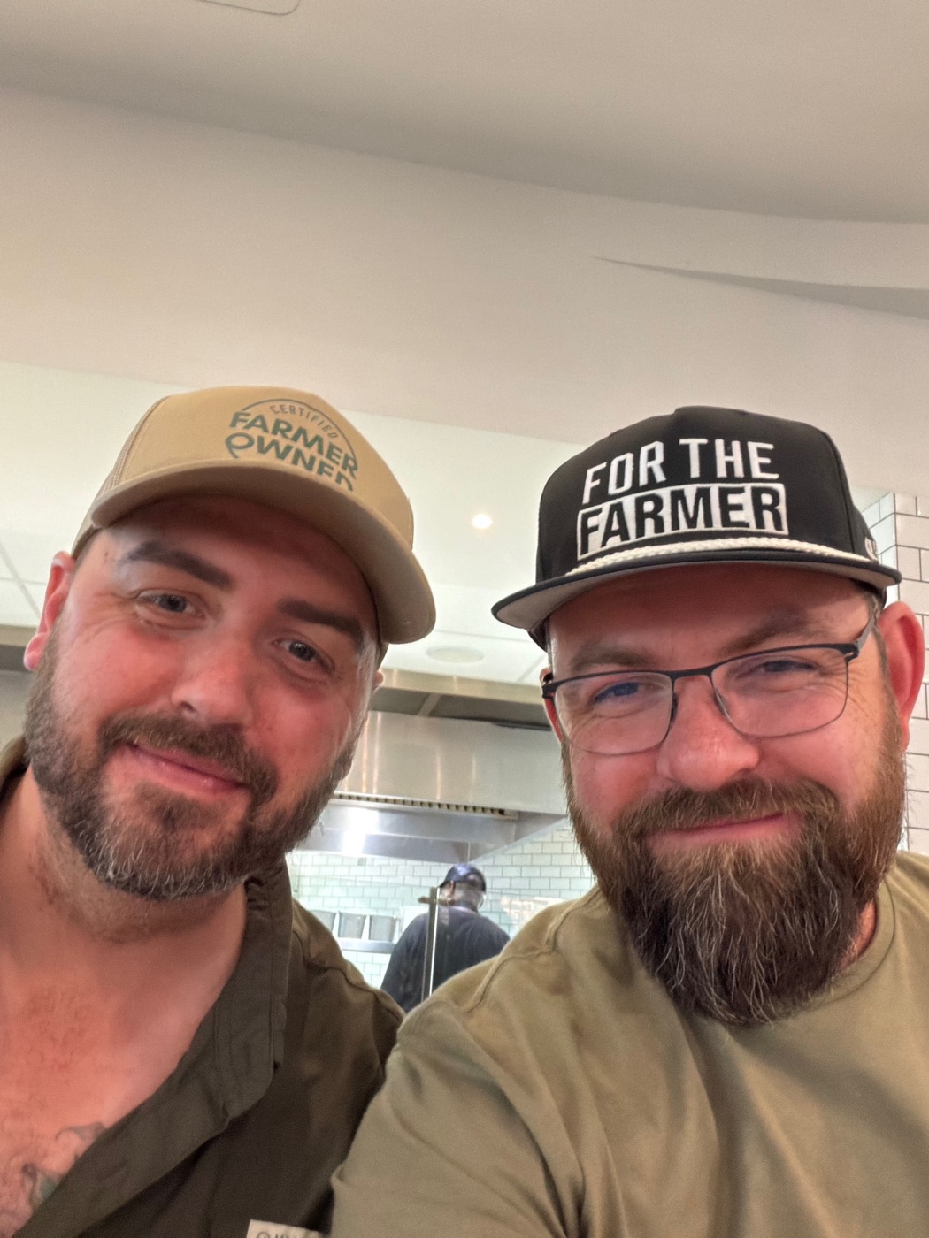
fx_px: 1073
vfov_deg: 60.0
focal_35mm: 30
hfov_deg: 46.8
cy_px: 619
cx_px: 464
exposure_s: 1/30
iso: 500
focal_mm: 2.71
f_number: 1.9
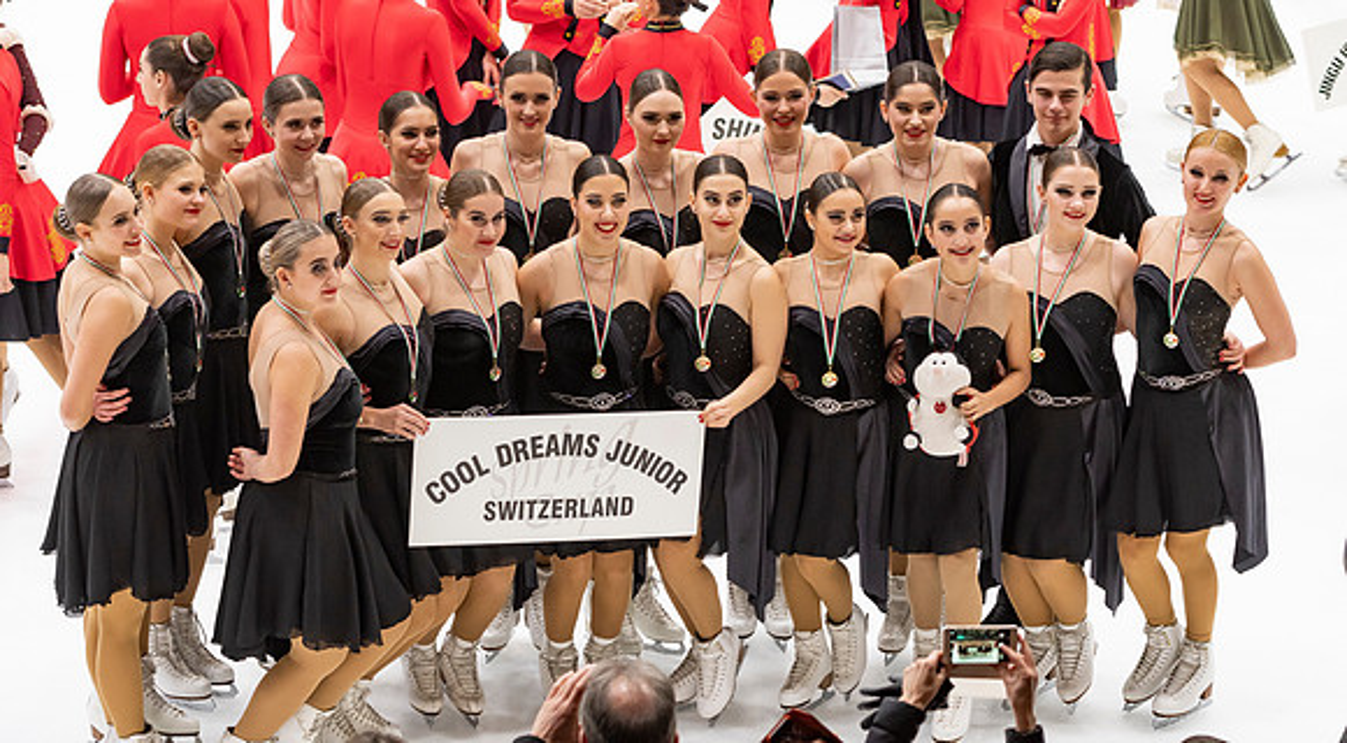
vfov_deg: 10.6
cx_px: 662
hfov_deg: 19.1
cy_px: 286
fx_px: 3994
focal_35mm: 112
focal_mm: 70
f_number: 4.5
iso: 800
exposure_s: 1/125
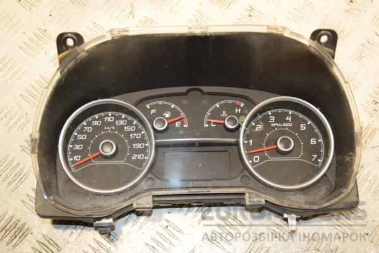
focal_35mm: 48
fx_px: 505
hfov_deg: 41.1
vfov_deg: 28.1
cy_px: 126
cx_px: 190
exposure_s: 1/160
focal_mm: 32
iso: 800
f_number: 5
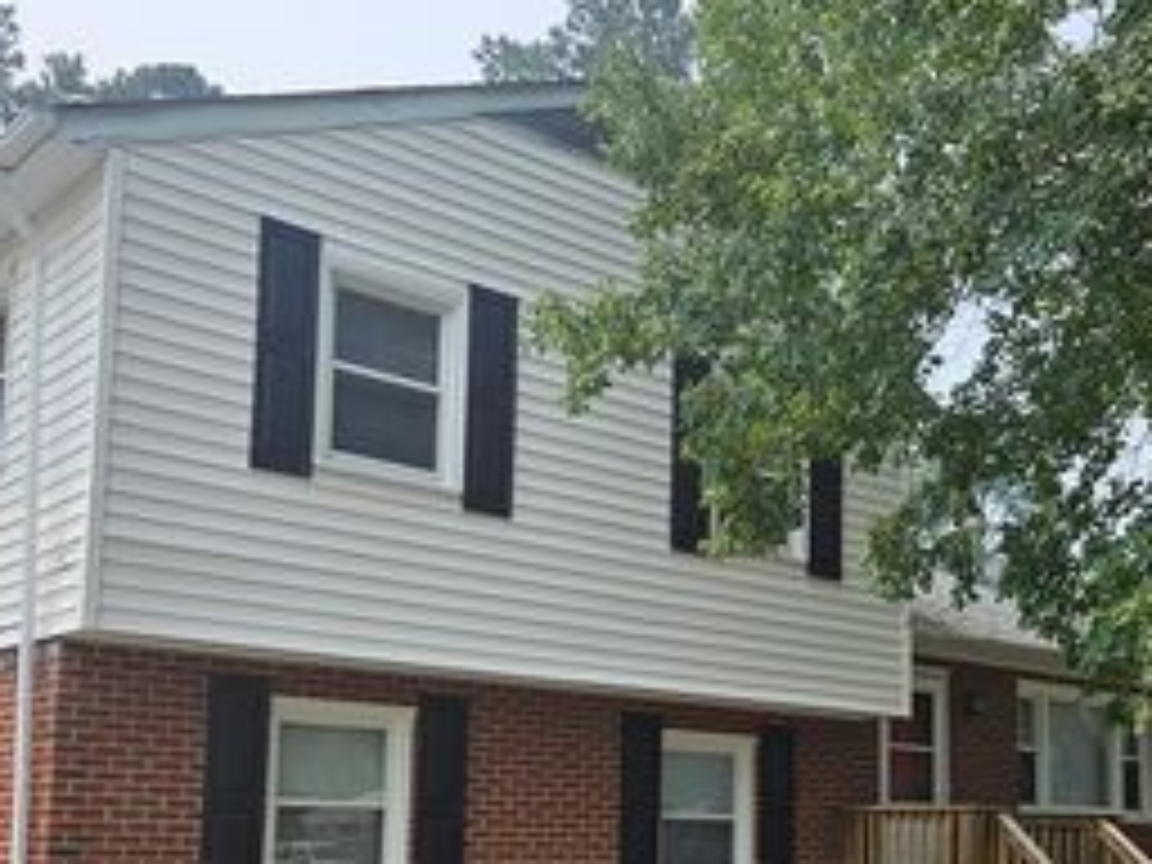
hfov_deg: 41.7
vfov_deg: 31.6
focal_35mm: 45
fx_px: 1498
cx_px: 724
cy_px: 655
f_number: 1.8
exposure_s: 1/1623
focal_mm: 5.4
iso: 25
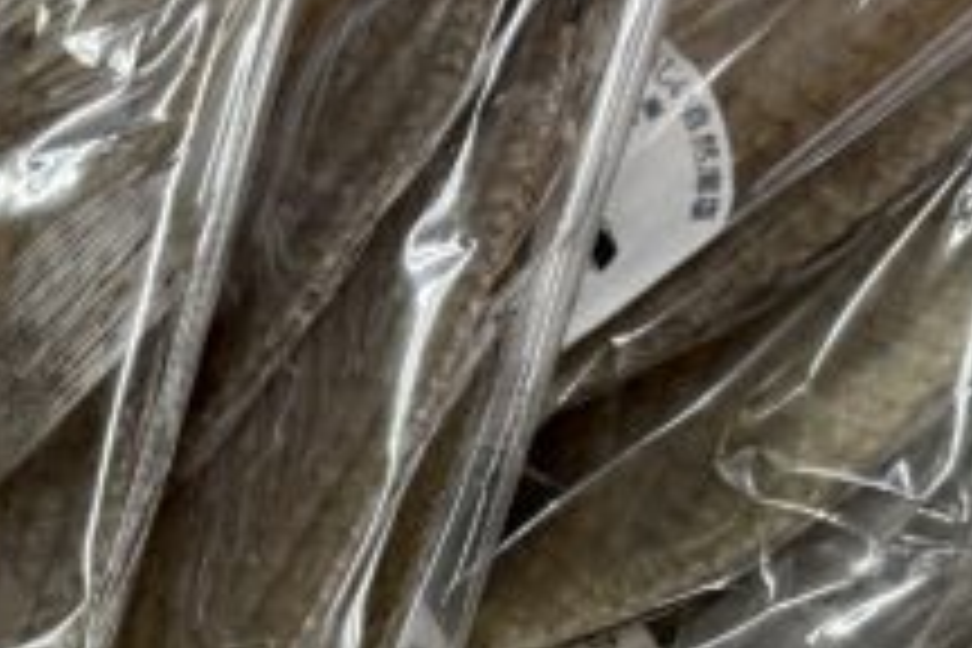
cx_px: 230
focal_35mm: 111
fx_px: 2997
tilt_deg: -62.7
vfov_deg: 12.1
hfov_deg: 18.3
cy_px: 738
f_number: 1.78
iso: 160
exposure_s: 1/120
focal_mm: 6.76
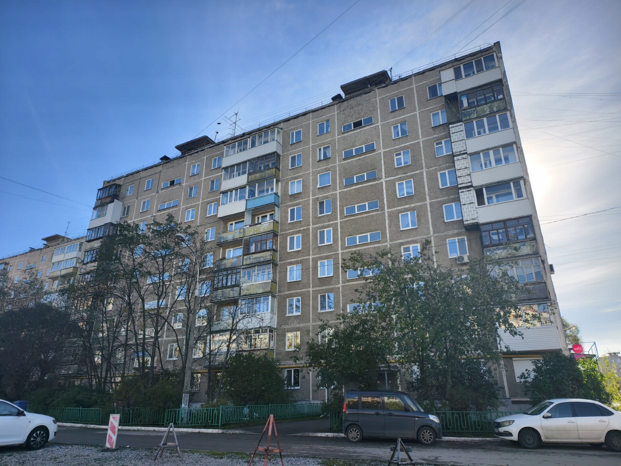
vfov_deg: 58.9
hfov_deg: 73.9
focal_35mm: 23
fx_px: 413
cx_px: 310
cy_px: 233
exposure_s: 1/2660
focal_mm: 6.54
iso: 72
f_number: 1.57
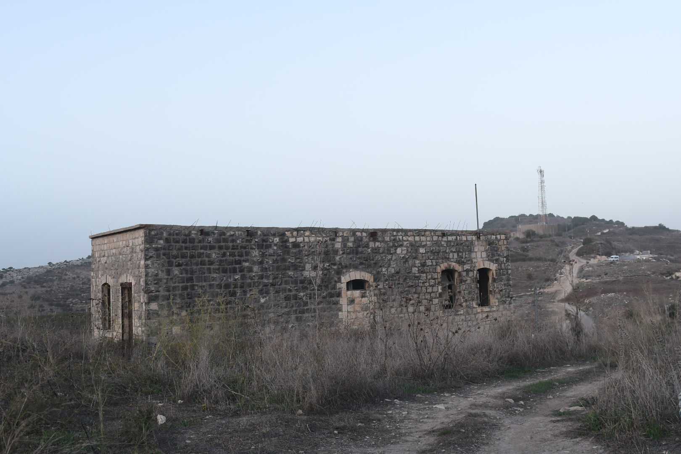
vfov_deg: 36.9
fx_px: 681
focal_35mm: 36
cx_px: 340
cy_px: 227
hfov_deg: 53.1
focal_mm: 18
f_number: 5.6
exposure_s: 1/160
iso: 500
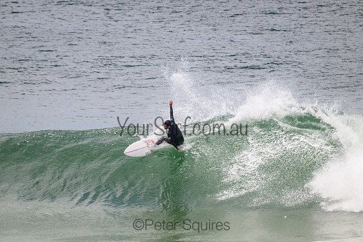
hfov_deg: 2.6
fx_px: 8068
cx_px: 182
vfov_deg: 1.7
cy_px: 121
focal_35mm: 800
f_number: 11
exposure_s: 1/2000
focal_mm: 800
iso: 1000
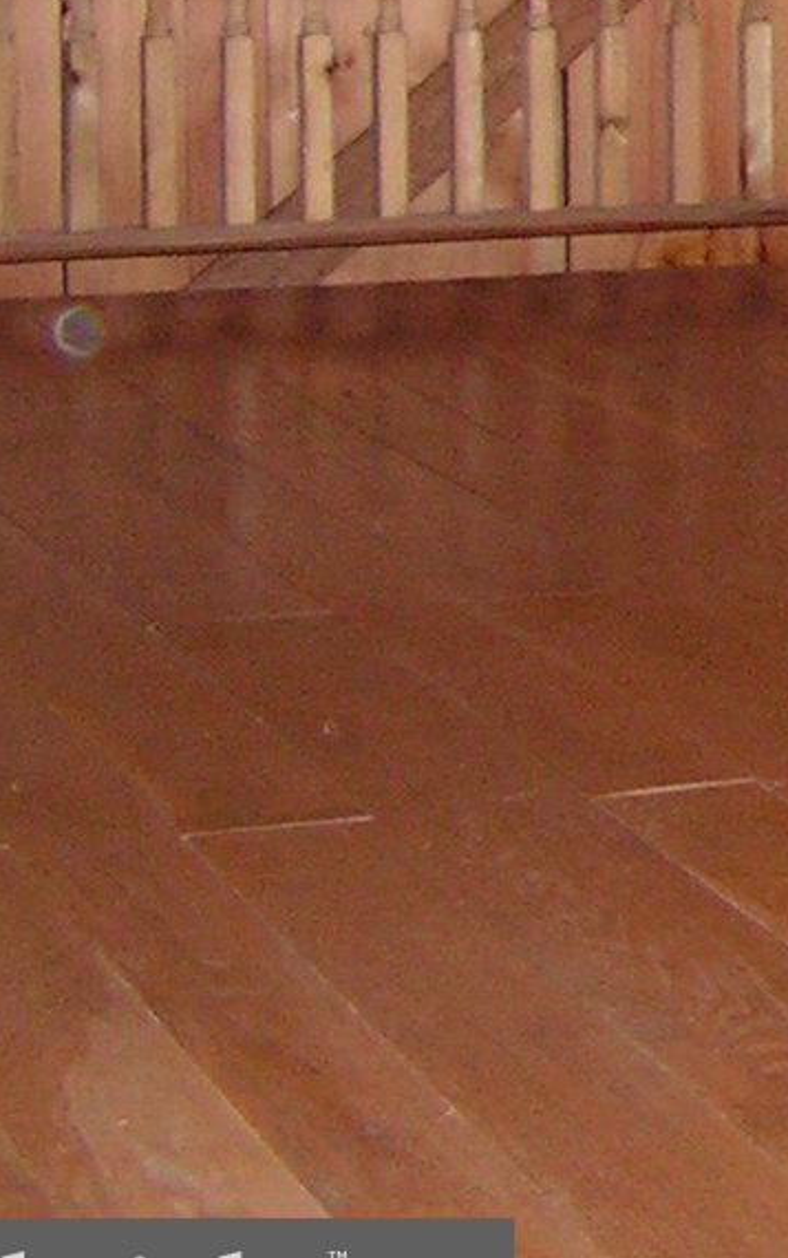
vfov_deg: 14.7
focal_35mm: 137
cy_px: -296
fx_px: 4700
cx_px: 2223
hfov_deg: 8.3
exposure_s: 1/40
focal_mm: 6
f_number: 3.2
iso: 200
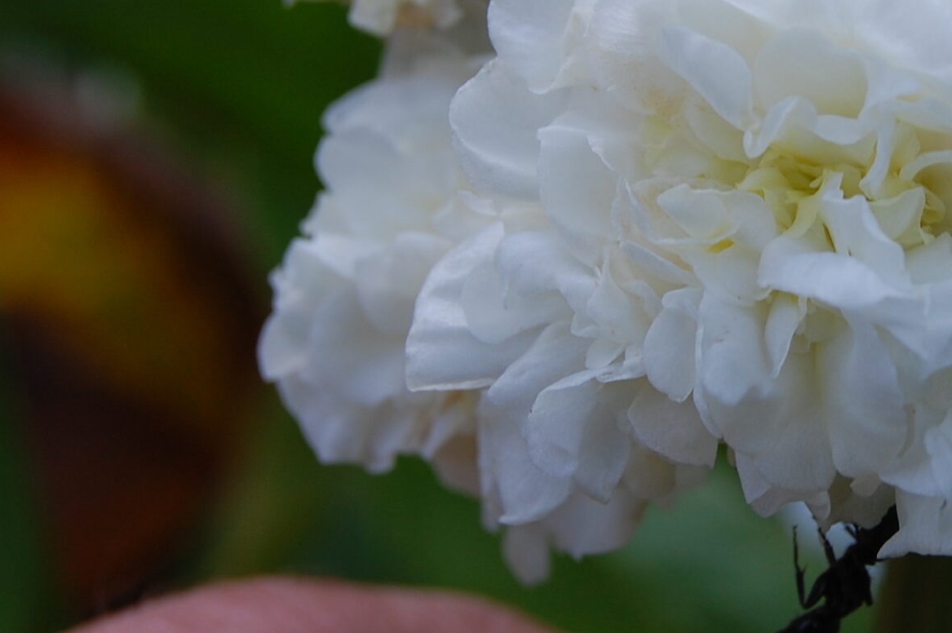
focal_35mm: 125
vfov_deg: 10.9
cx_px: 844
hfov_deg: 16.2
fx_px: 3303
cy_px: 167
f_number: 7.1
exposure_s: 1/200
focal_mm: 38
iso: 200
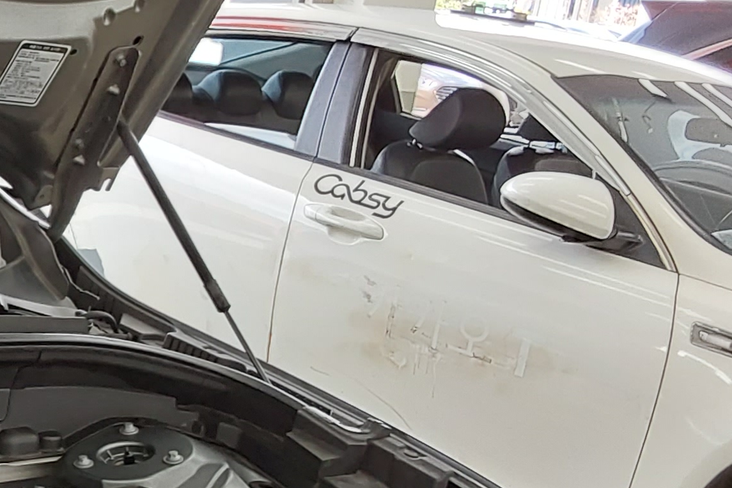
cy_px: 260
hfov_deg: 22.0
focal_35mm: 83
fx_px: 1687
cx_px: -219
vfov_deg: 16.4
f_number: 1.9
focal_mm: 2.91
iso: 50
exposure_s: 1/60
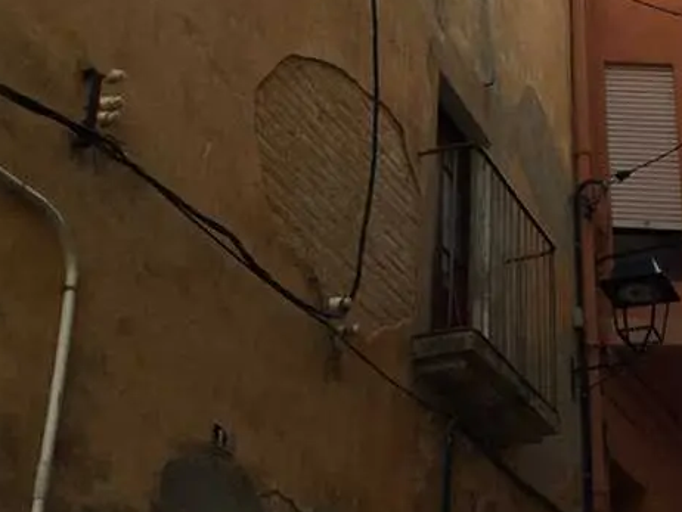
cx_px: 542
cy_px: 261
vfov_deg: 20.5
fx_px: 1419
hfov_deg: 26.5
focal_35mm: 72
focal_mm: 3.3
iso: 25
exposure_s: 1/431
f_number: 2.4
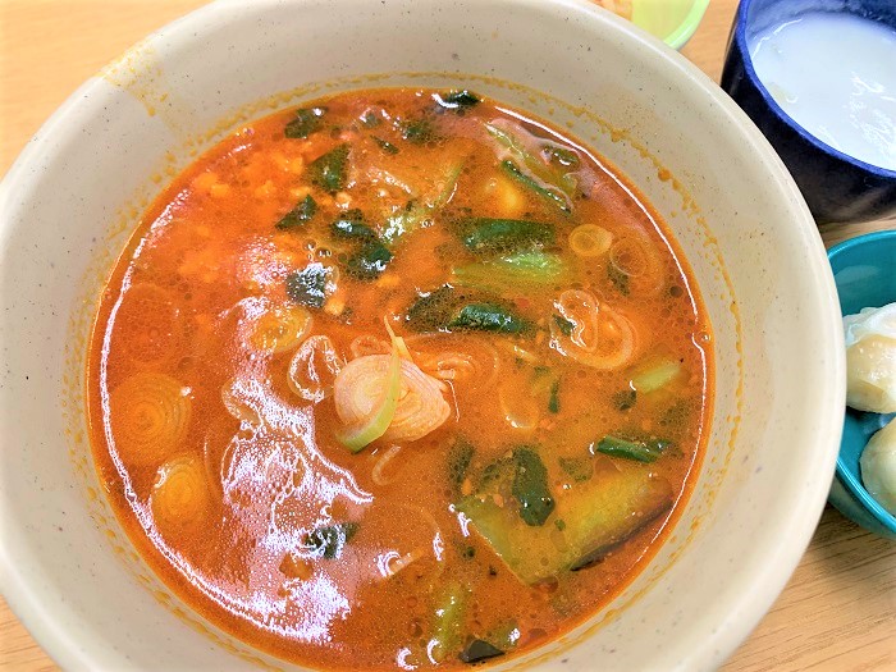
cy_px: 336
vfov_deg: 53.1
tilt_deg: -68.2
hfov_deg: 67.3
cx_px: 448
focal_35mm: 26
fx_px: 673
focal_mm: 4.25
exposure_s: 1/60
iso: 100
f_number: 1.8
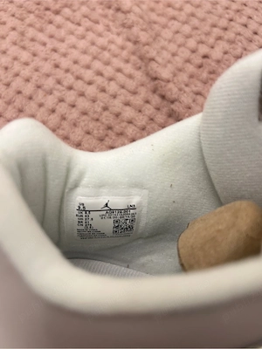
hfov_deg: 53.1
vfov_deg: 67.3
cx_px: 131
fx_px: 262
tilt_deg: -72.9
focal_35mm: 26
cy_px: 174
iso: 160
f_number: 1.5
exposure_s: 1/50
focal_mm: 5.7
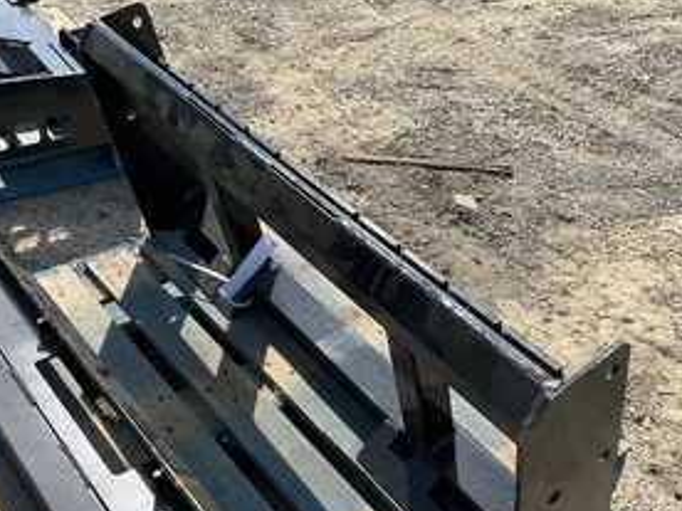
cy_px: 318
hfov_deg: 44.8
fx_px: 827
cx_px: 353
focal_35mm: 42
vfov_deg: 34.2
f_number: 1.8
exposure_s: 1/1250
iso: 25
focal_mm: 3
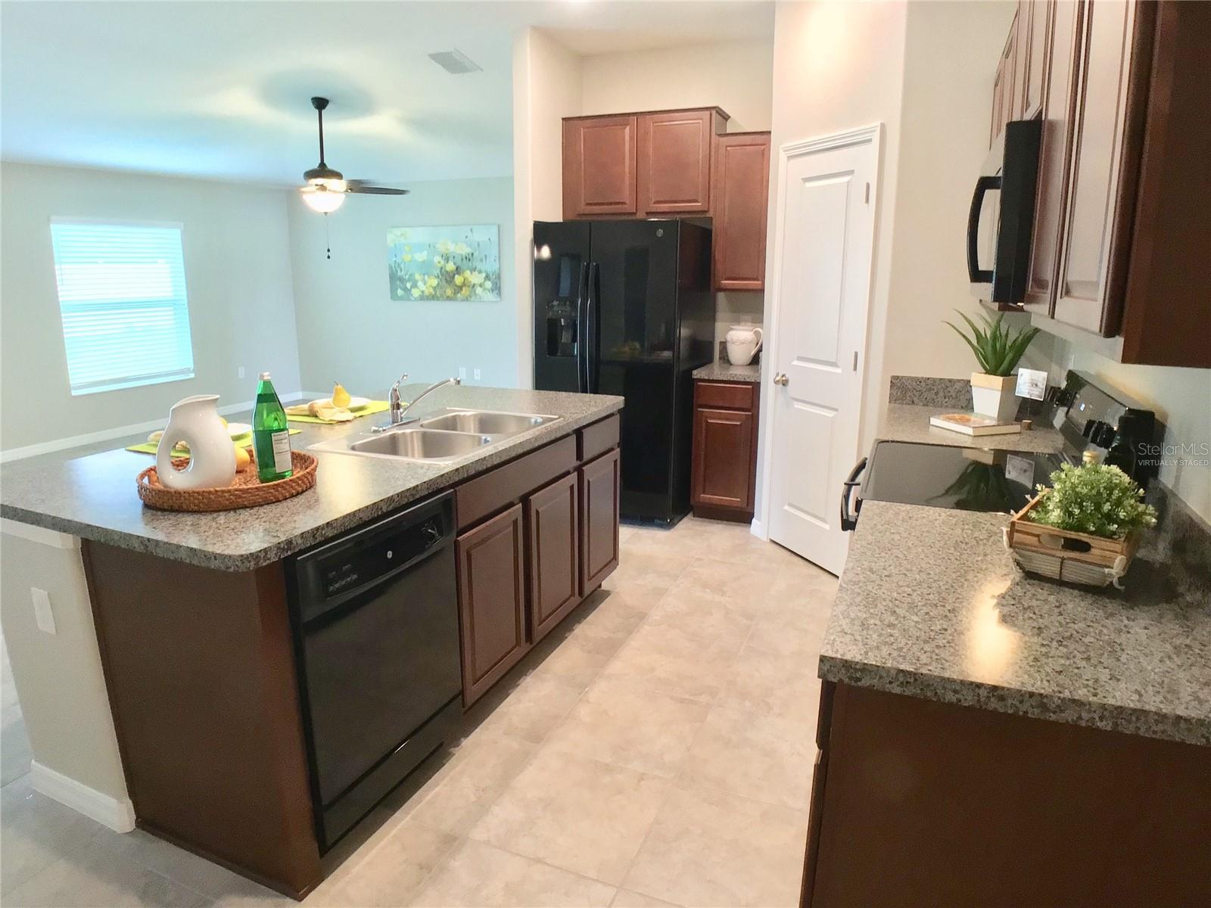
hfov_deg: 58.4
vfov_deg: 45.4
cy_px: 454
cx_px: 606
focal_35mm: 31
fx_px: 1084
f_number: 2.4
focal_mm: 3.3
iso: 200
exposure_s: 1/30
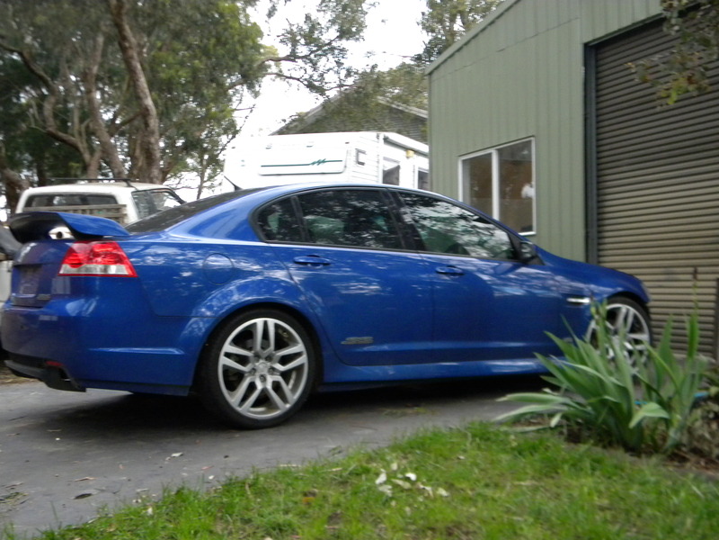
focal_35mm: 41
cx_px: 360
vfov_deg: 35.1
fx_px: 852
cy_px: 270
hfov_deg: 45.8
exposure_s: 1/570
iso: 400
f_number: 3.8
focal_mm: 7.3
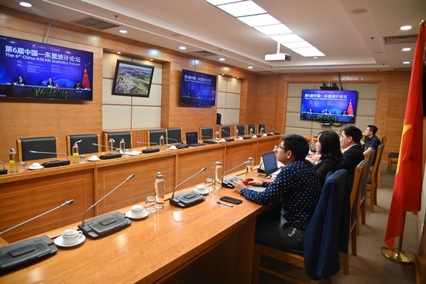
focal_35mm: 24
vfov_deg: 53.1
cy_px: 142
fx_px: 284
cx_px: 213
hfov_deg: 73.8
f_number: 4
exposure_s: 1/125
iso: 1100
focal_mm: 24
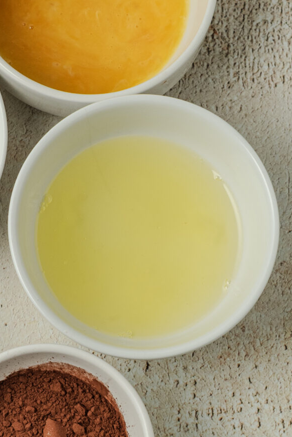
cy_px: 222
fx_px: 1775
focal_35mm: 146
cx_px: -40
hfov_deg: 9.3
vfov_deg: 14.1
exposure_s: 1/60
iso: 320
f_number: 5.6
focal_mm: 50
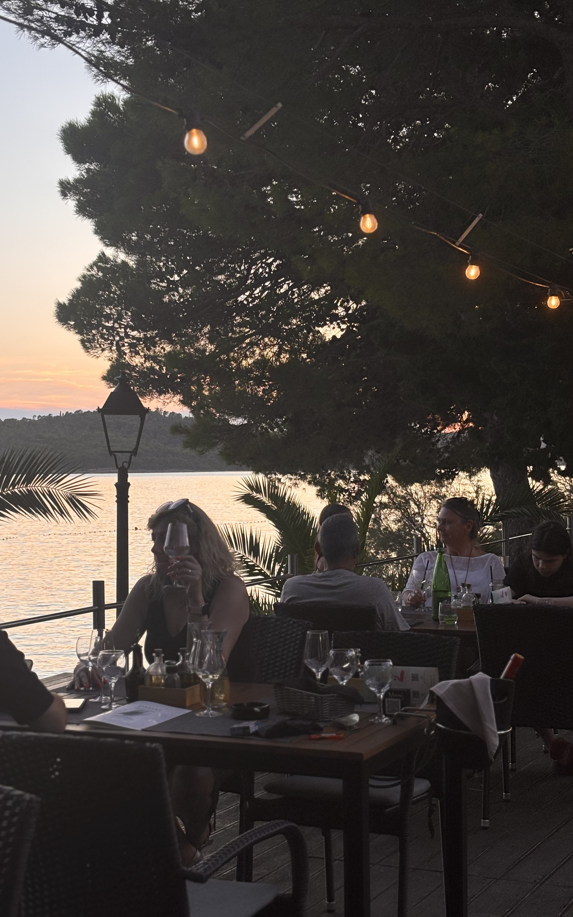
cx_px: 215
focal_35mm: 60
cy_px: 466
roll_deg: -0.1
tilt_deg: +0.1
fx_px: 1499
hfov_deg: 21.6
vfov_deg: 34.0
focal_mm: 5.96
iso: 32
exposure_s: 1/147
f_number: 1.6
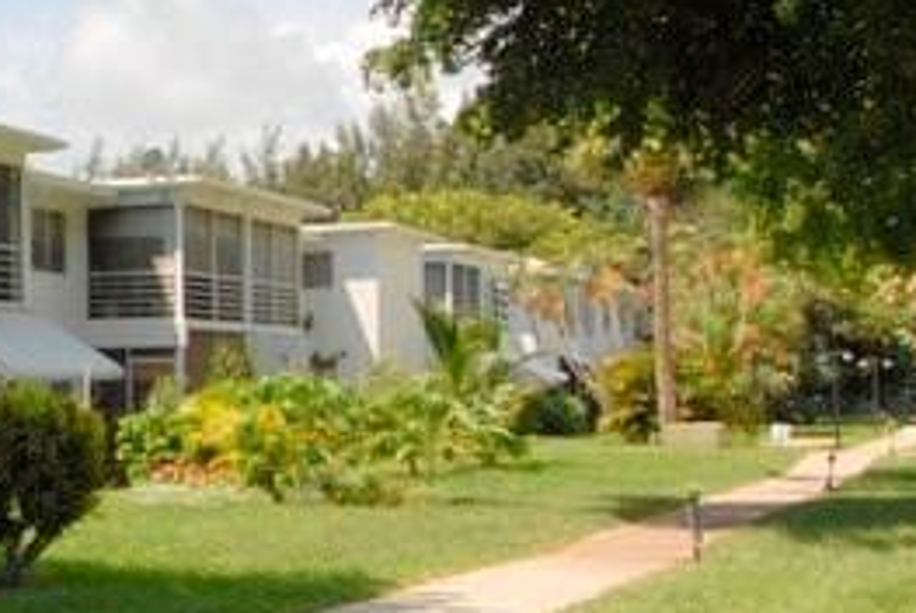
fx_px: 1783
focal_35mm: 70
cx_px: -550
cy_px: 345
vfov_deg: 19.5
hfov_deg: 22.3
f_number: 9
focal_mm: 12
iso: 200
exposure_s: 1/320
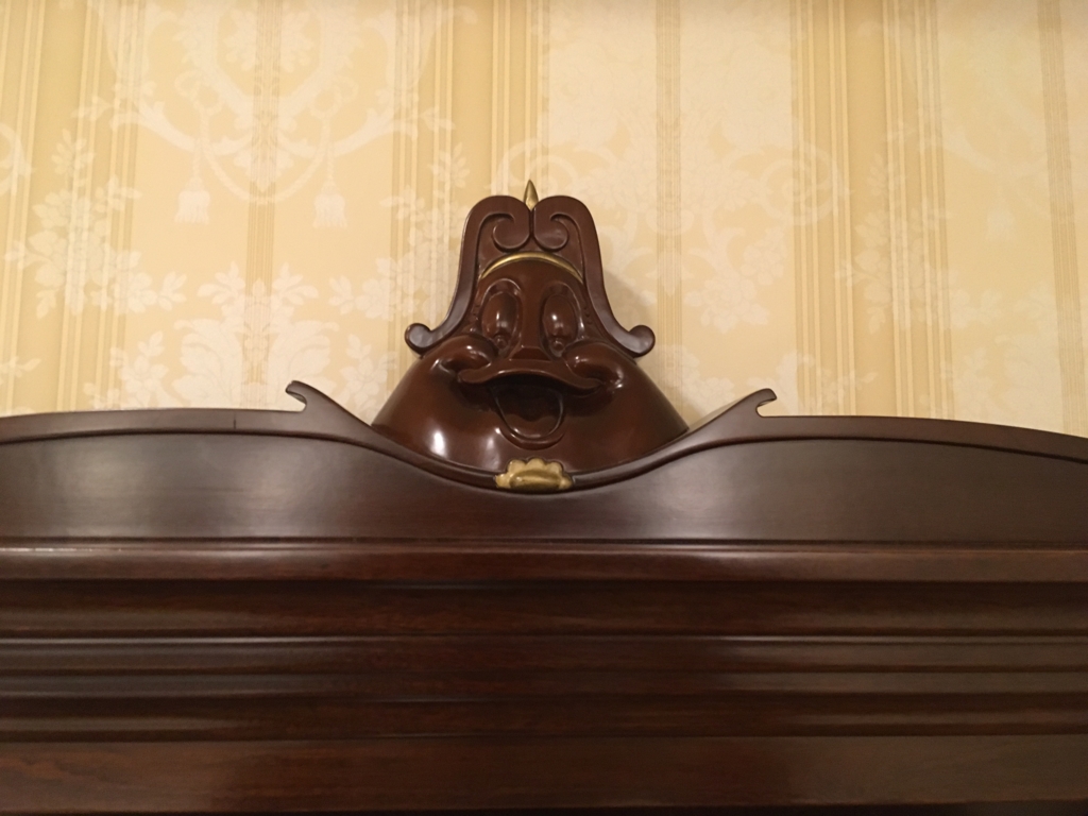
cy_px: 408
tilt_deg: +6.2
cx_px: 544
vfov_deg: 48.2
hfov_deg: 61.7
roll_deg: -0.4
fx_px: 911
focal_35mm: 29
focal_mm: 4.15
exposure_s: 1/15
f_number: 2.2
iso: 250
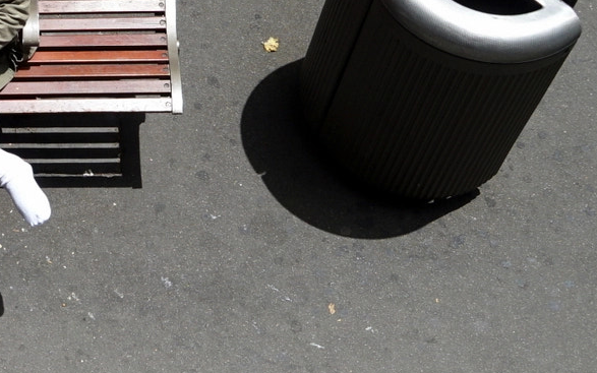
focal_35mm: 100
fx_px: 1627
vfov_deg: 13.1
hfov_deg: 19.4
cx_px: -144
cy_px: 189
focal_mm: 24
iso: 100
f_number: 9
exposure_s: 1/200
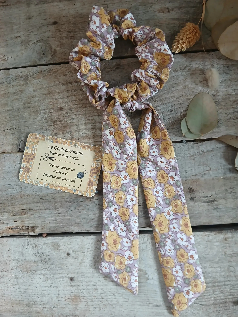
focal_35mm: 26
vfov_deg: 67.3
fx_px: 238
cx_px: 119
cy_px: 158
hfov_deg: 53.1
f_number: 1.8
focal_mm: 3.98
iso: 200
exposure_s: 1/33.3
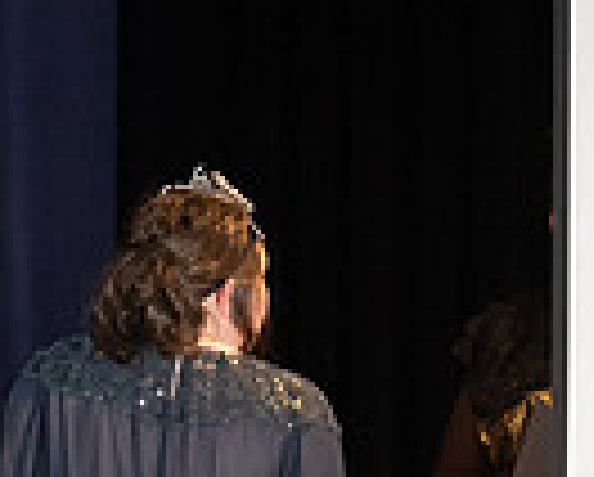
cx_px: -410
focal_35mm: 485
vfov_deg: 3.2
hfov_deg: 4.0
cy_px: 598
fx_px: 8539
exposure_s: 1/200
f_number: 4.5
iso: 2500
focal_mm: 79
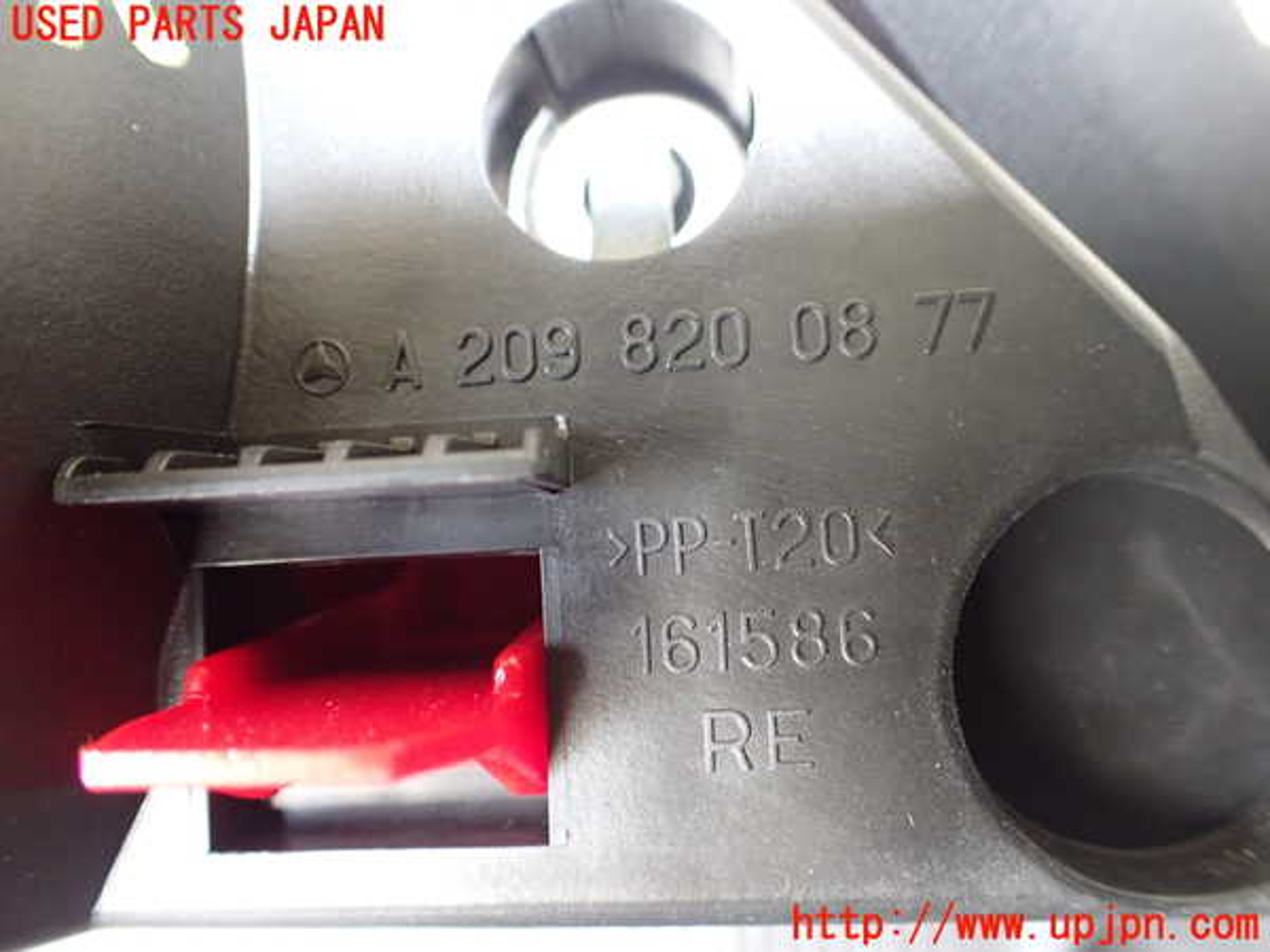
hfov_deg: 60.0
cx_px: 635
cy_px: 476
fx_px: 1101
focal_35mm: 30
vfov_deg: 46.8
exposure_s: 1/40
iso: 800
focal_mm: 5.4
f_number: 2.3
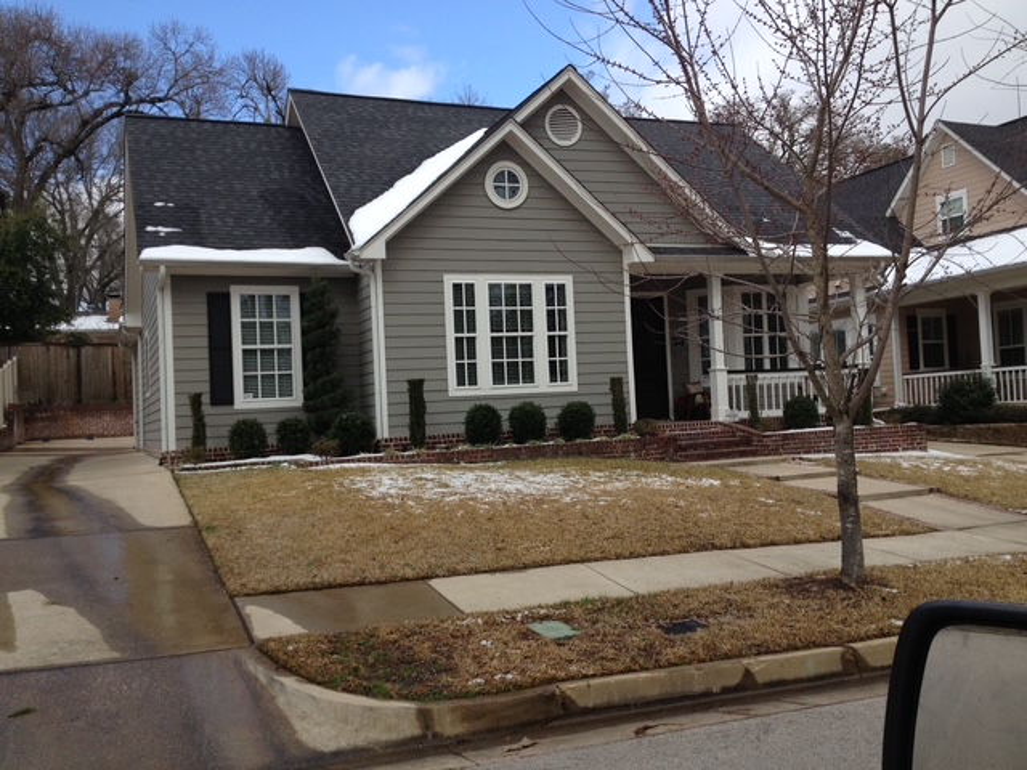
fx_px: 1038
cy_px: 385
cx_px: 514
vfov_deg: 40.7
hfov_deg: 52.6
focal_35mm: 35
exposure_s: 1/1200
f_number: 2.4
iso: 50
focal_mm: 4.28
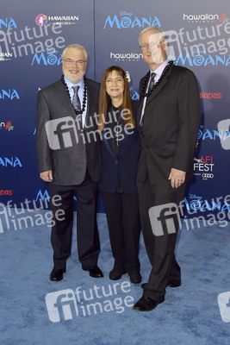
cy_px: 172
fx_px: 431
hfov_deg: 29.9
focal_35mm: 45
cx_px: 115
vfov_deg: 43.6
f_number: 4.5
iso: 400
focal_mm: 45
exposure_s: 1/320
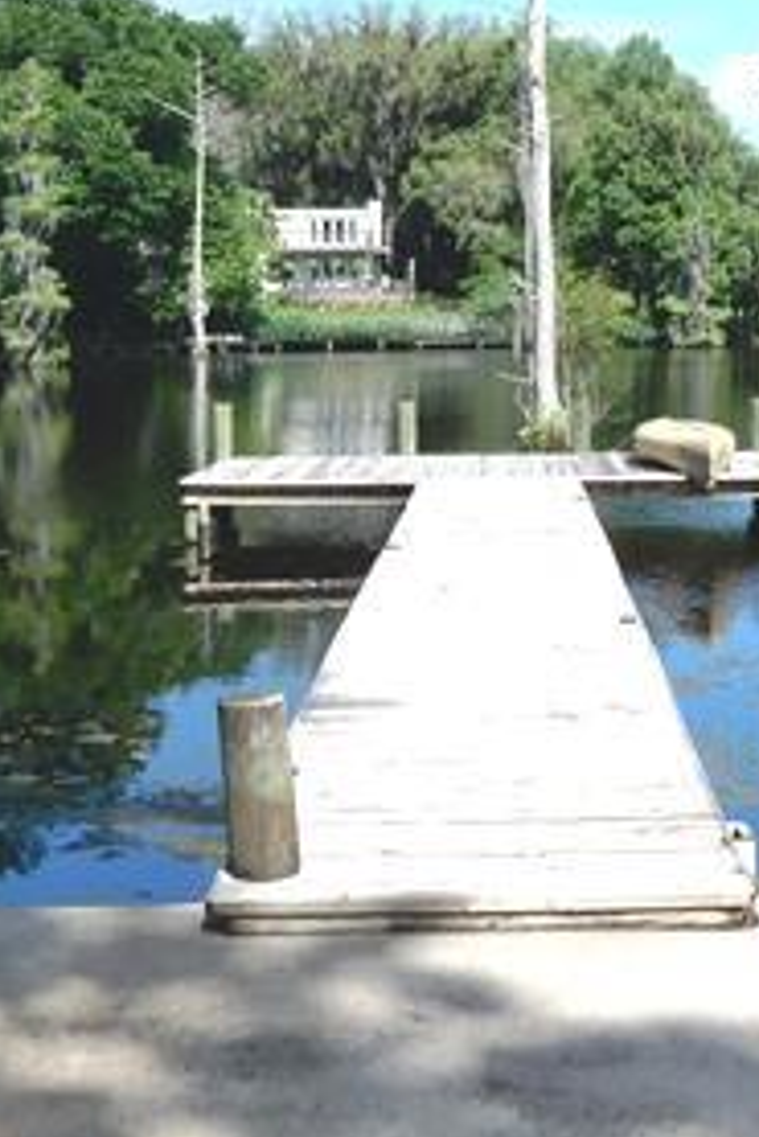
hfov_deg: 22.6
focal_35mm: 60
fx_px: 1895
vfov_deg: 32.9
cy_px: 316
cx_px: 480
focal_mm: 4.5
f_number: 3.7
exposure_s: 1/1000
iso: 125
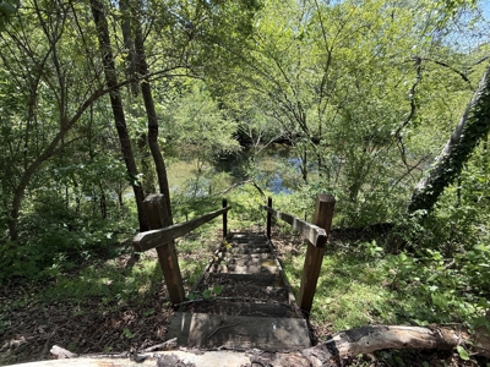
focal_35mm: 14
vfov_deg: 85.7
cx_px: 245
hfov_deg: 102.1
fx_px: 198
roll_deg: -2.8
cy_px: 184
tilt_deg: -29.5
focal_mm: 2.22
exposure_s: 1/321
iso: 50
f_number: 2.2
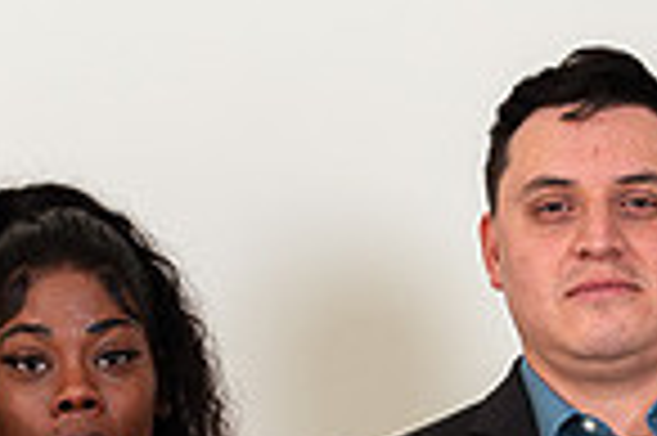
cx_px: 378
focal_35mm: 239
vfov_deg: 5.6
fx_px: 4357
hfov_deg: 8.6
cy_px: 865
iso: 200
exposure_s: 1/160
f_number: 6.3
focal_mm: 60
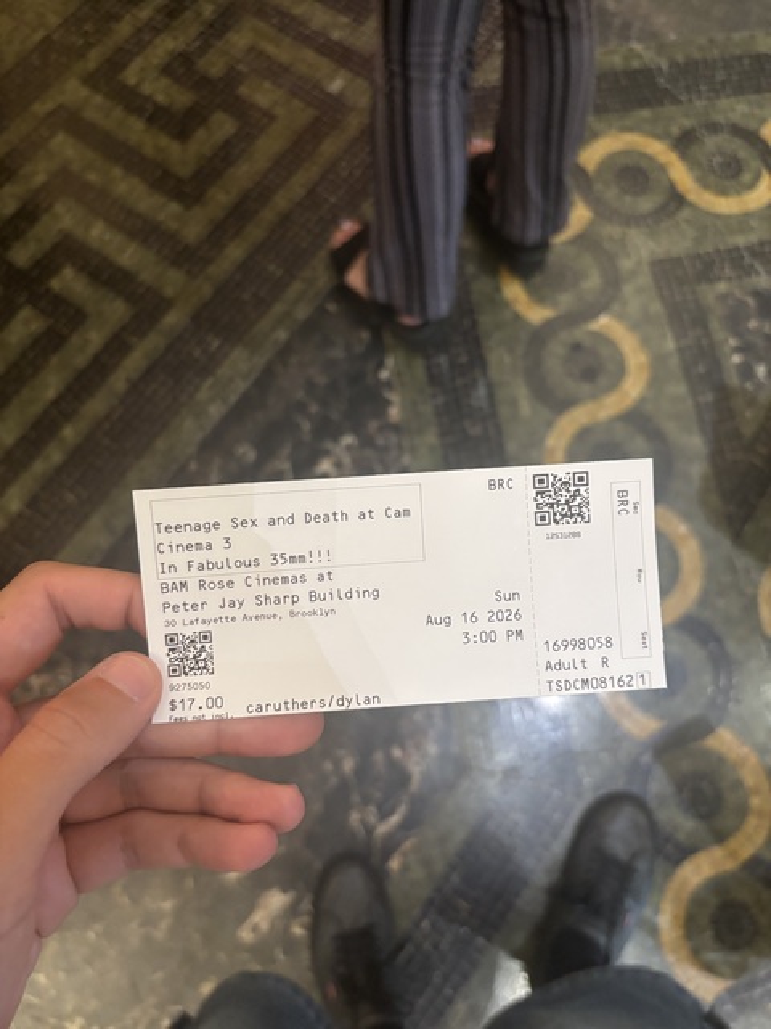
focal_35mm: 26
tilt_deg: -71.3
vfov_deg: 67.3
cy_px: 514
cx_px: 386
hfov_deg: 53.1
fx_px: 772
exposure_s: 1/40
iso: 400
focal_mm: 5.96
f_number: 1.6
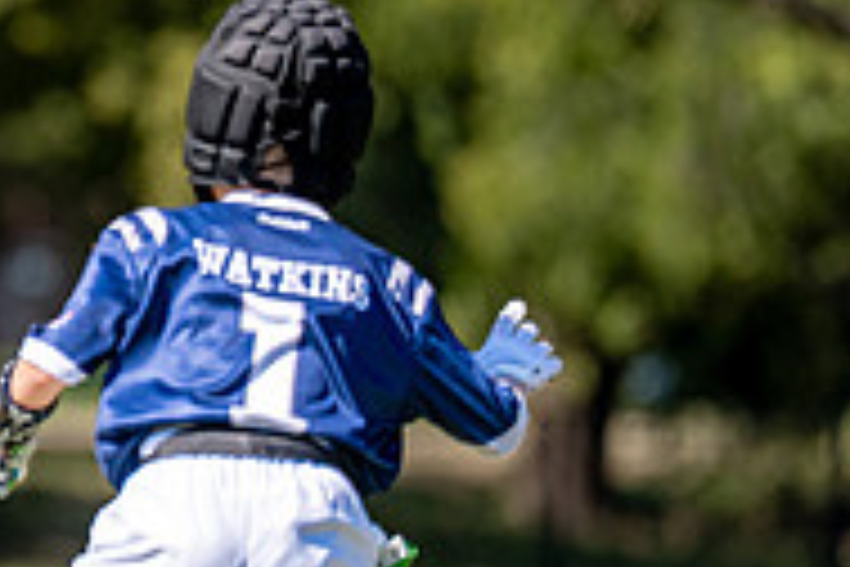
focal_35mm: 963
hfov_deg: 2.1
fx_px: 22736
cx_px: -286
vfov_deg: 1.4
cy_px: 279
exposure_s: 1/2500
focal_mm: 200
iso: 160
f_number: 2.8
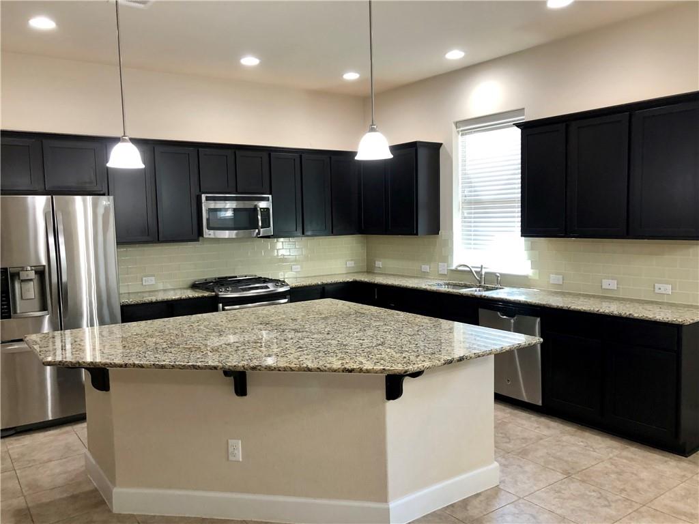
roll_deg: +1.1
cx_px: 350
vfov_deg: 49.7
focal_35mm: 28
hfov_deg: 63.4
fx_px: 565
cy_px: 262
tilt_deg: -5.8
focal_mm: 3.99
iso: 40
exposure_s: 1/17
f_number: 1.8
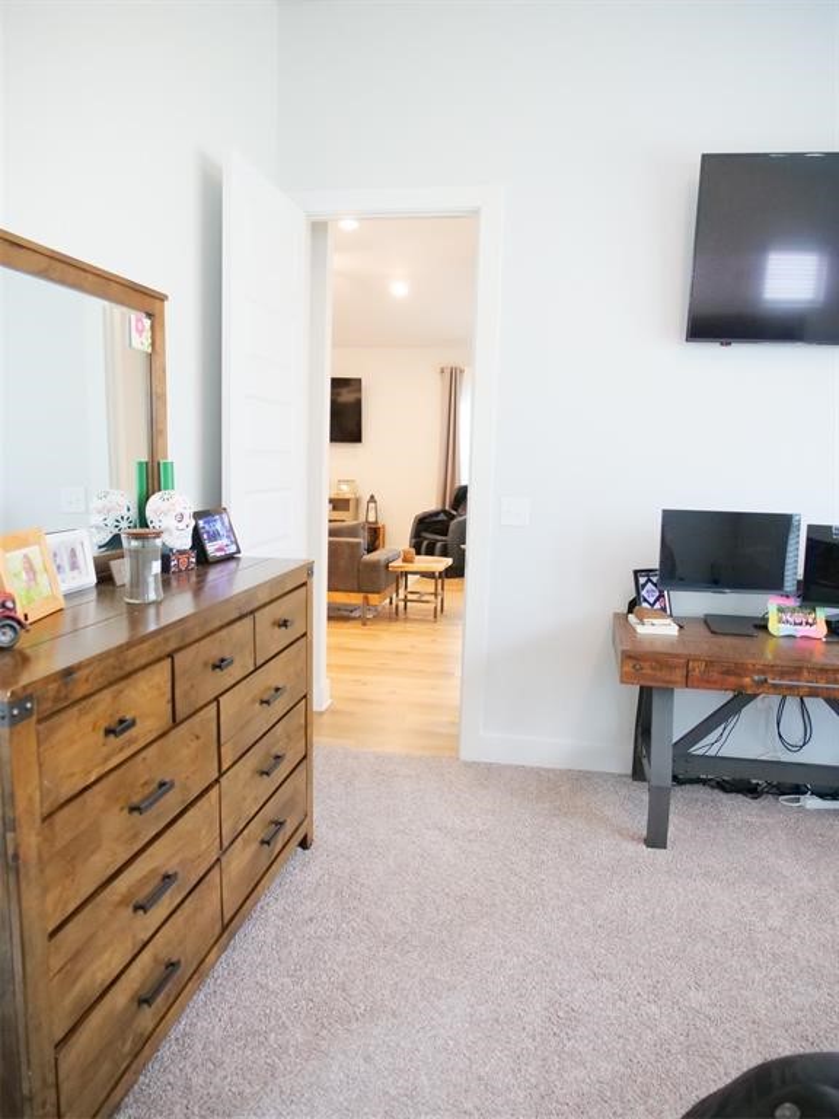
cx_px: 420
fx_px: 776
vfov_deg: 71.6
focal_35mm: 24
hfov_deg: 56.8
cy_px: 560
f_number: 2.8
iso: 1000
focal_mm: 12
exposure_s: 1/60
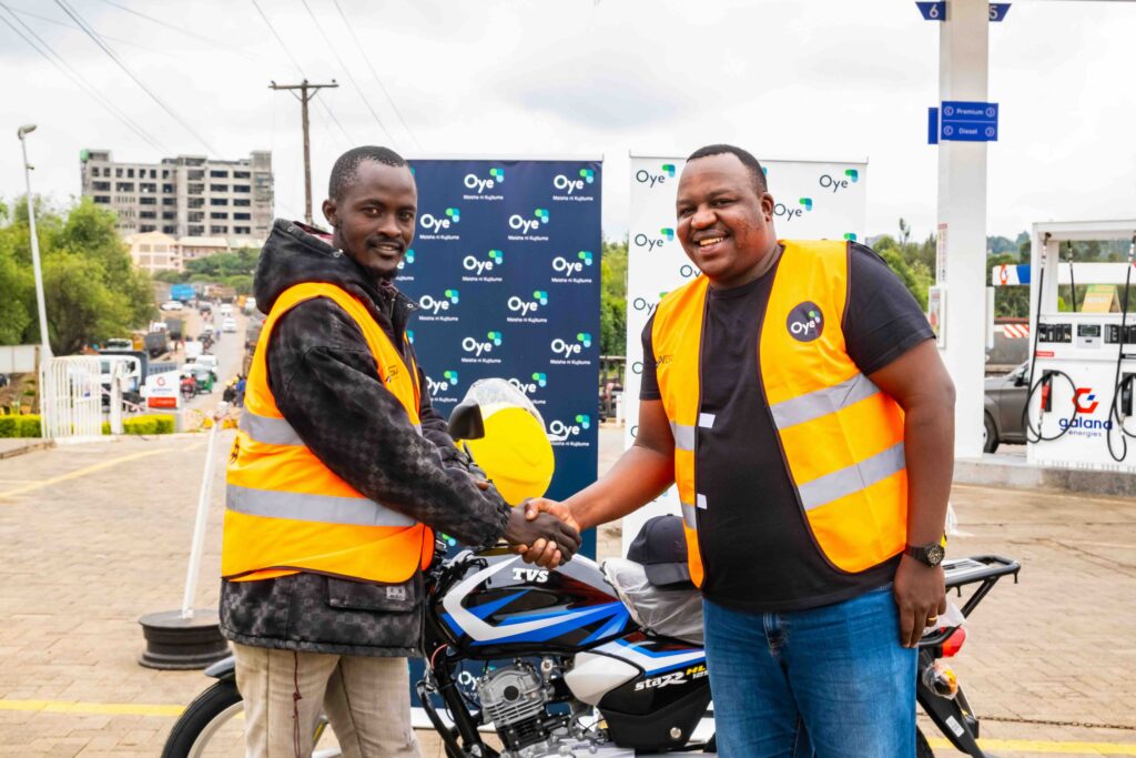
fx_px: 1483
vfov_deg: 28.7
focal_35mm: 47
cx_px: 568
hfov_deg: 41.9
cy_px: 379
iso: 800
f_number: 11
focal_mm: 31.5
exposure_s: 1/100
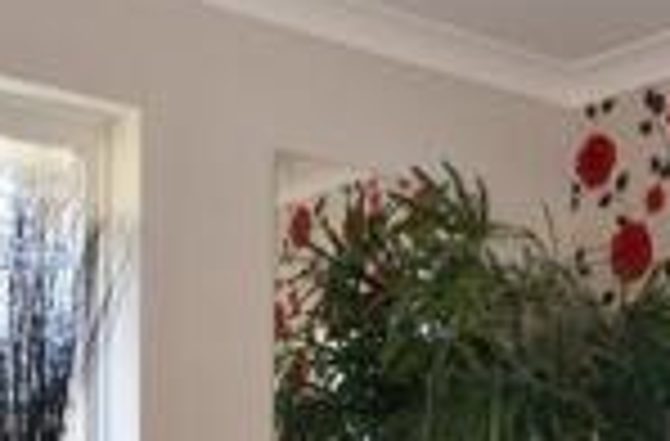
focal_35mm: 76
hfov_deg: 25.7
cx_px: 634
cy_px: 526
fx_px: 1410
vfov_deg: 17.0
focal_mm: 11.5
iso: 250
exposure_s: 1/15
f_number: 9
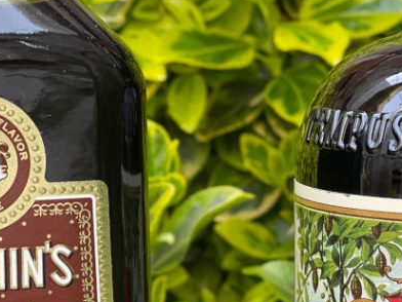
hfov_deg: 14.5
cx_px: 248
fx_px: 1579
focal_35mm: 136
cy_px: 300
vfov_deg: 10.8
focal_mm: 6
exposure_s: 1/122
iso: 40
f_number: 2
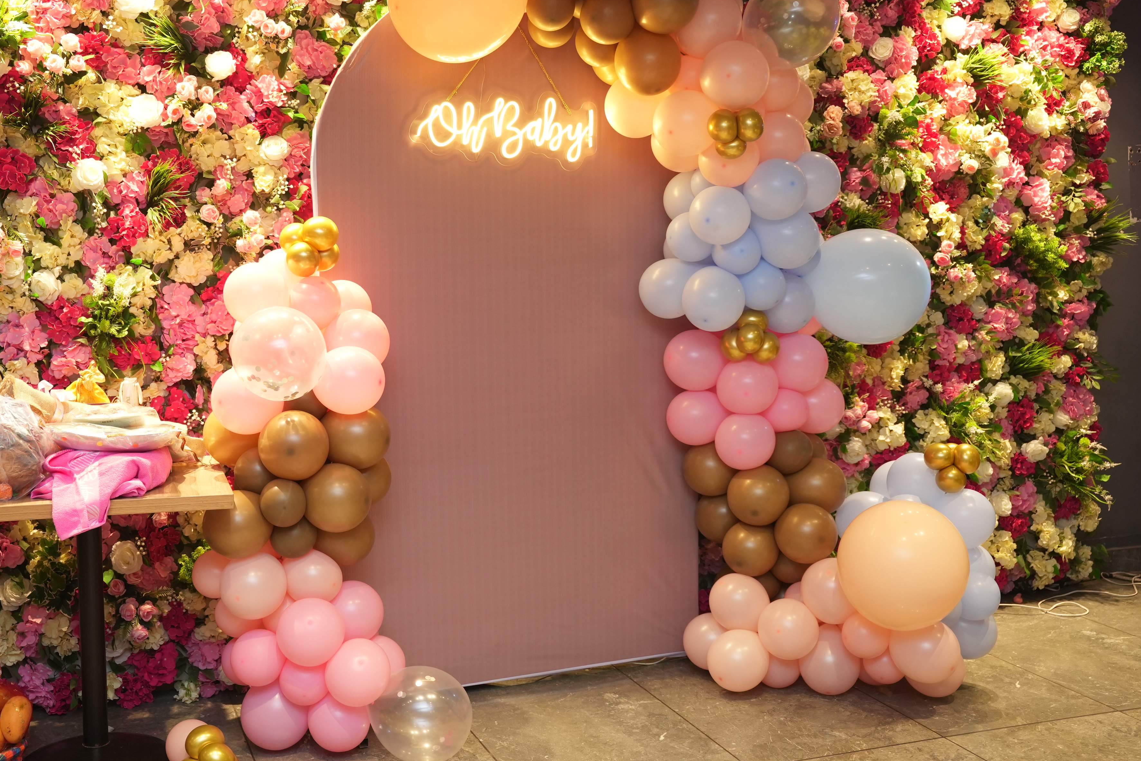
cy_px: 336
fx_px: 1257
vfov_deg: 33.6
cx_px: 479
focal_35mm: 40
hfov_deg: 48.6
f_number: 2.8
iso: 1250
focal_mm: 30.5
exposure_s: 1/160
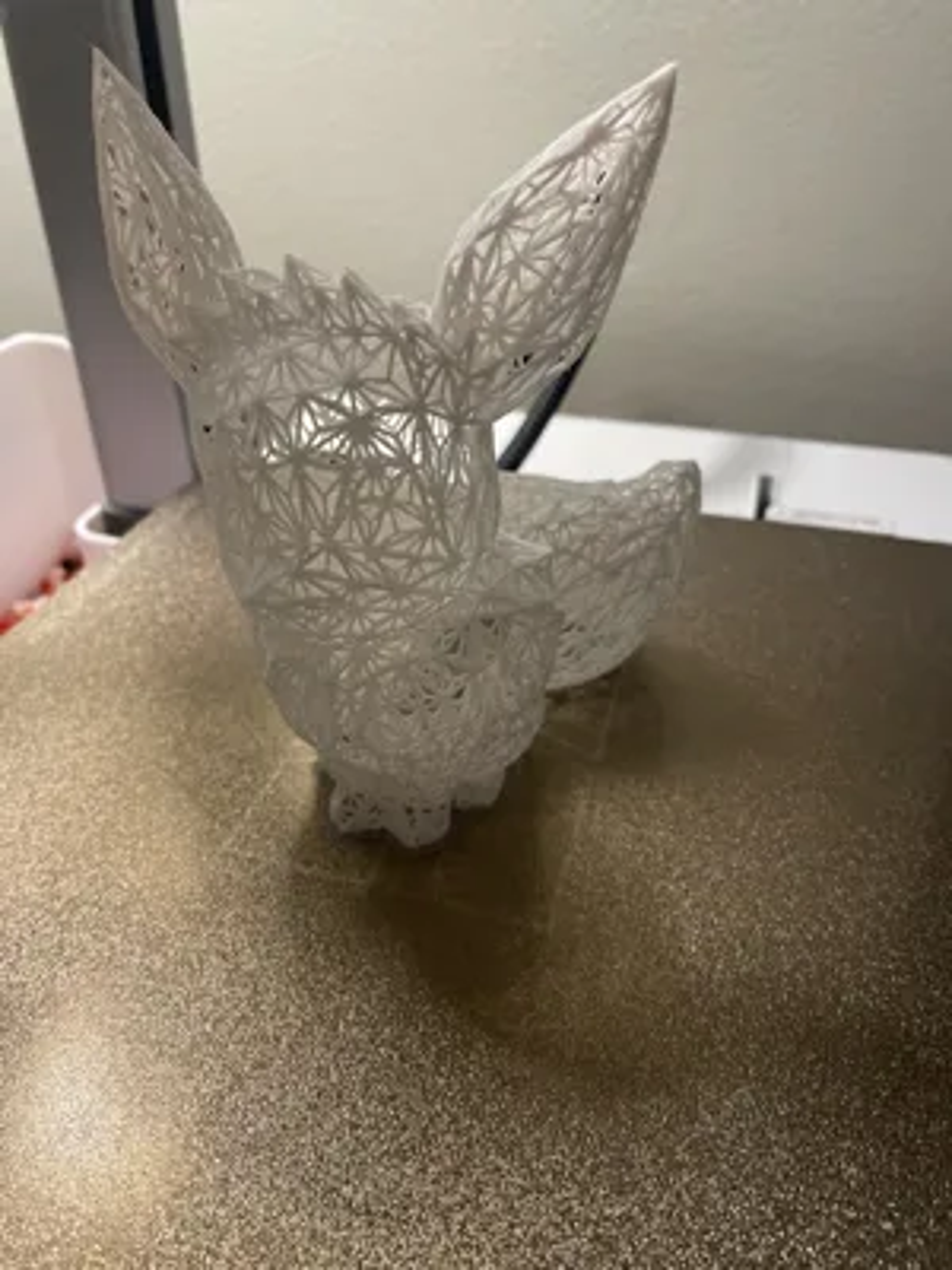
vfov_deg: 67.3
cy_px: 635
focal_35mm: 26
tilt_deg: -33.0
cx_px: 476
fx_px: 953
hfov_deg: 53.1
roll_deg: +1.7
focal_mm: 4.2
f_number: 1.6
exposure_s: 1/60
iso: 160
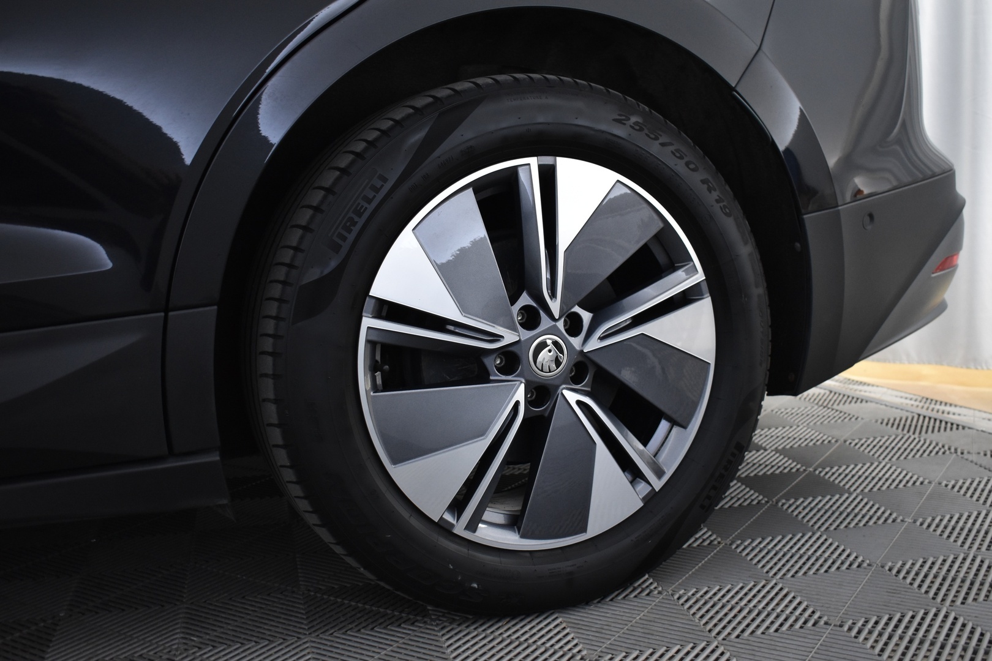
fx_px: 1075
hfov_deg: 49.6
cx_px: 496
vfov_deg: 34.2
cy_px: 330
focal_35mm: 39
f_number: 4
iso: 1100
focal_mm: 26
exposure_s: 1/40
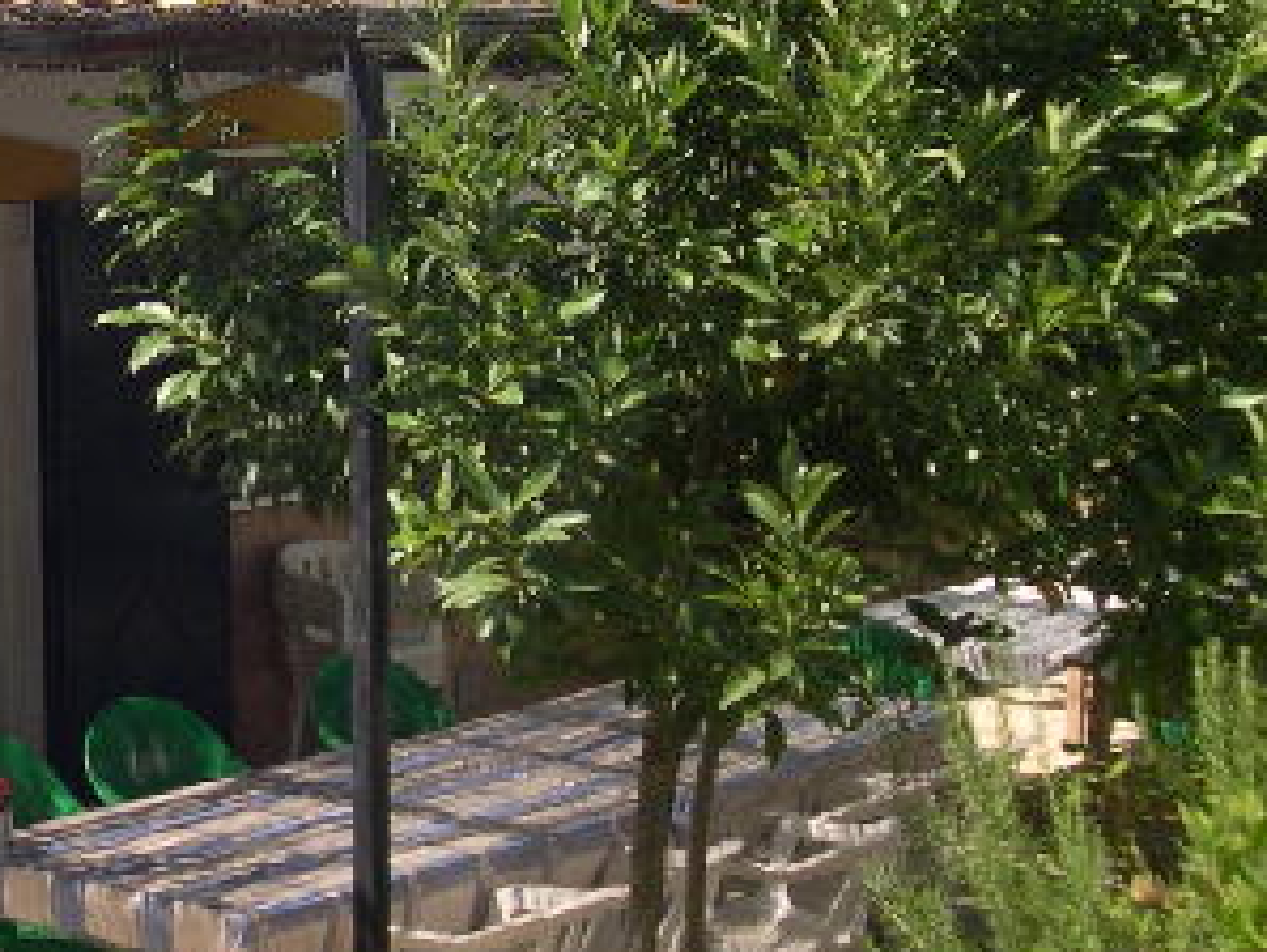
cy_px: 446
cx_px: -34
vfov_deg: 17.4
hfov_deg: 22.1
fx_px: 3114
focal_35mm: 85
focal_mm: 8
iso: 100
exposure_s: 1/103
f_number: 7.6
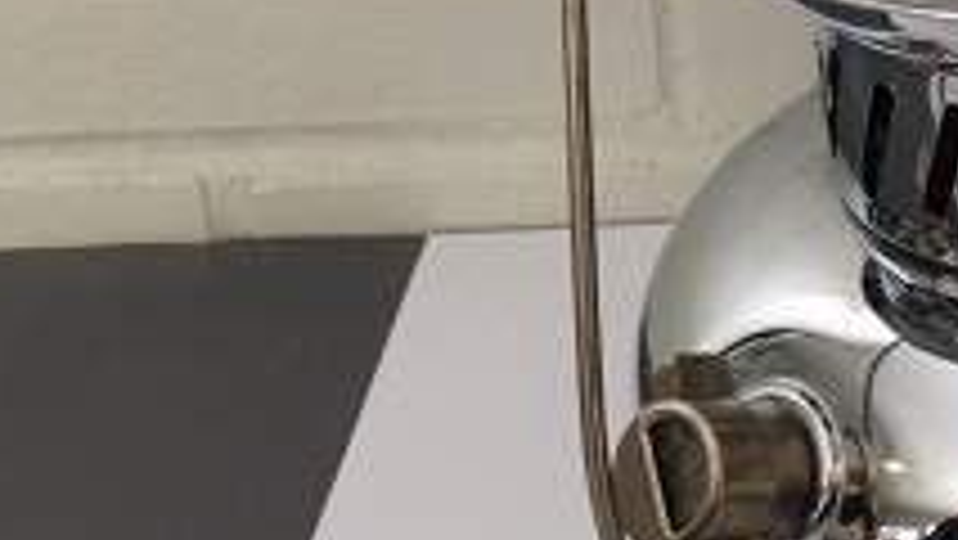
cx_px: 1043
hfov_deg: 18.7
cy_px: -245
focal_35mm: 110
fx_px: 2795
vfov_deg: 10.7
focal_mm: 4.12
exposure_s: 1/20
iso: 50
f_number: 2.4
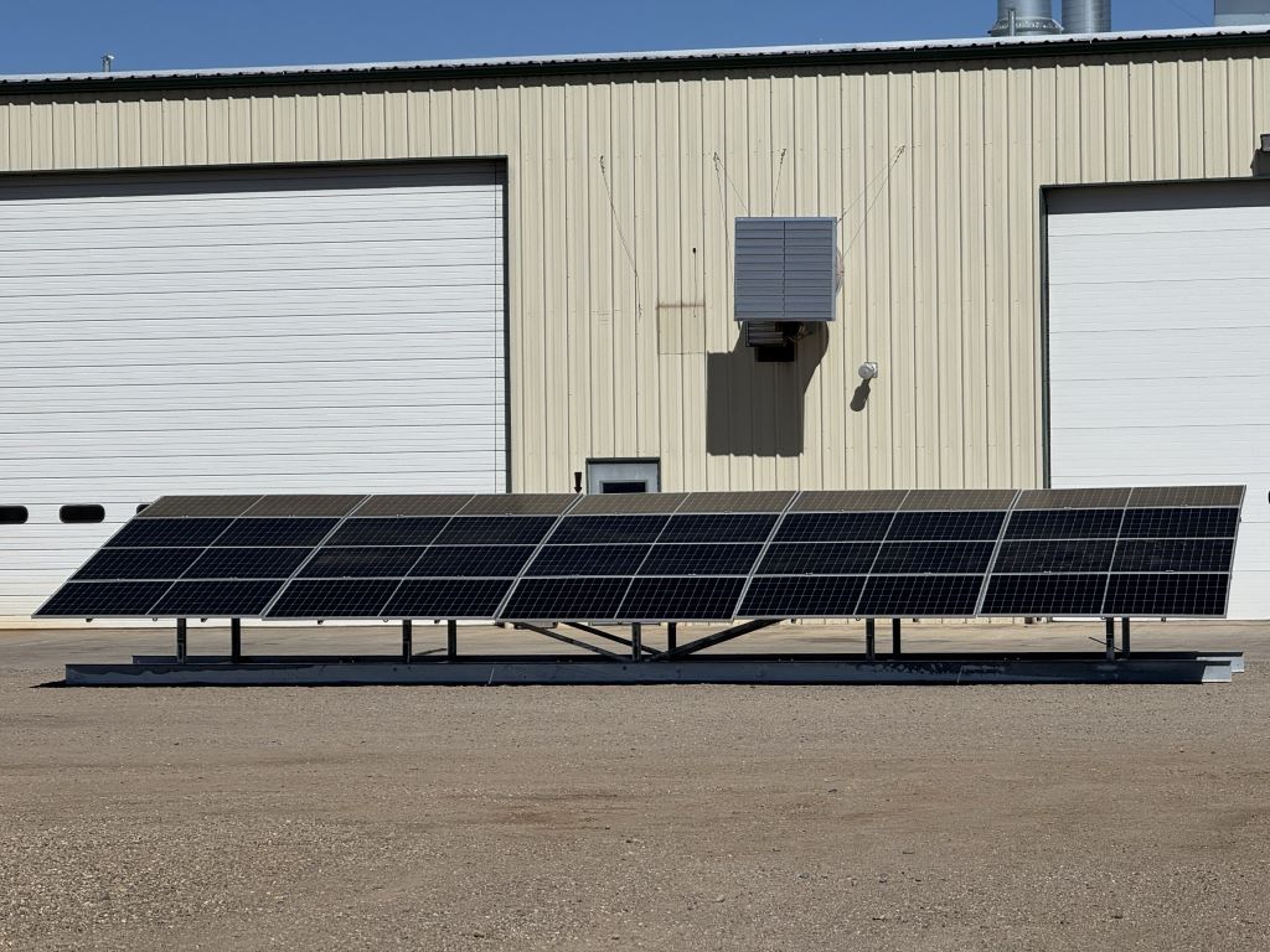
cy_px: 476
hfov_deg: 16.4
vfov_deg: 12.3
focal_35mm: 120
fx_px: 4403
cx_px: 635
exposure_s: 1/4651
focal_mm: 15.66
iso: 50
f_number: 2.8
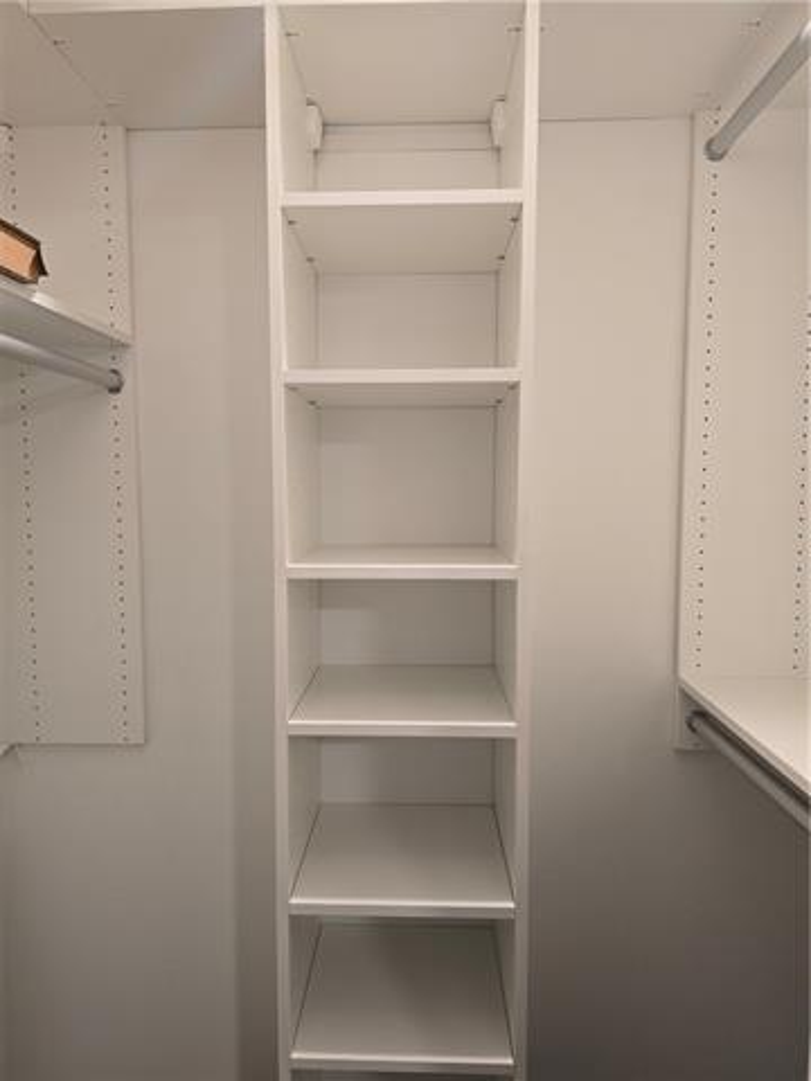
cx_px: 406
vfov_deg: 73.9
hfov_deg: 58.9
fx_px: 718
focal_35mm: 23
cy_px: 540
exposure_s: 1/120
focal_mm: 6.3
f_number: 1.7
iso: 500
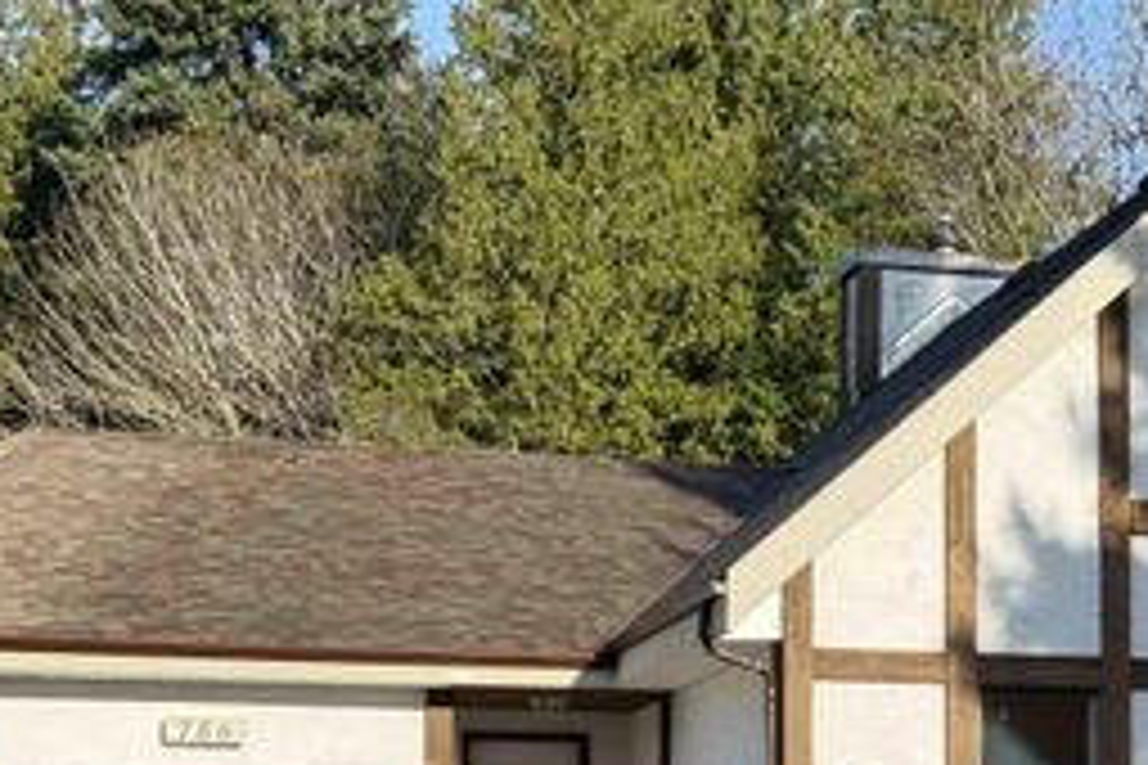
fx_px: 3125
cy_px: 808
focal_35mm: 98
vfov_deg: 13.7
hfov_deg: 20.6
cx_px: 927
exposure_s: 1/3704
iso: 80
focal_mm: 6.76
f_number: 1.78
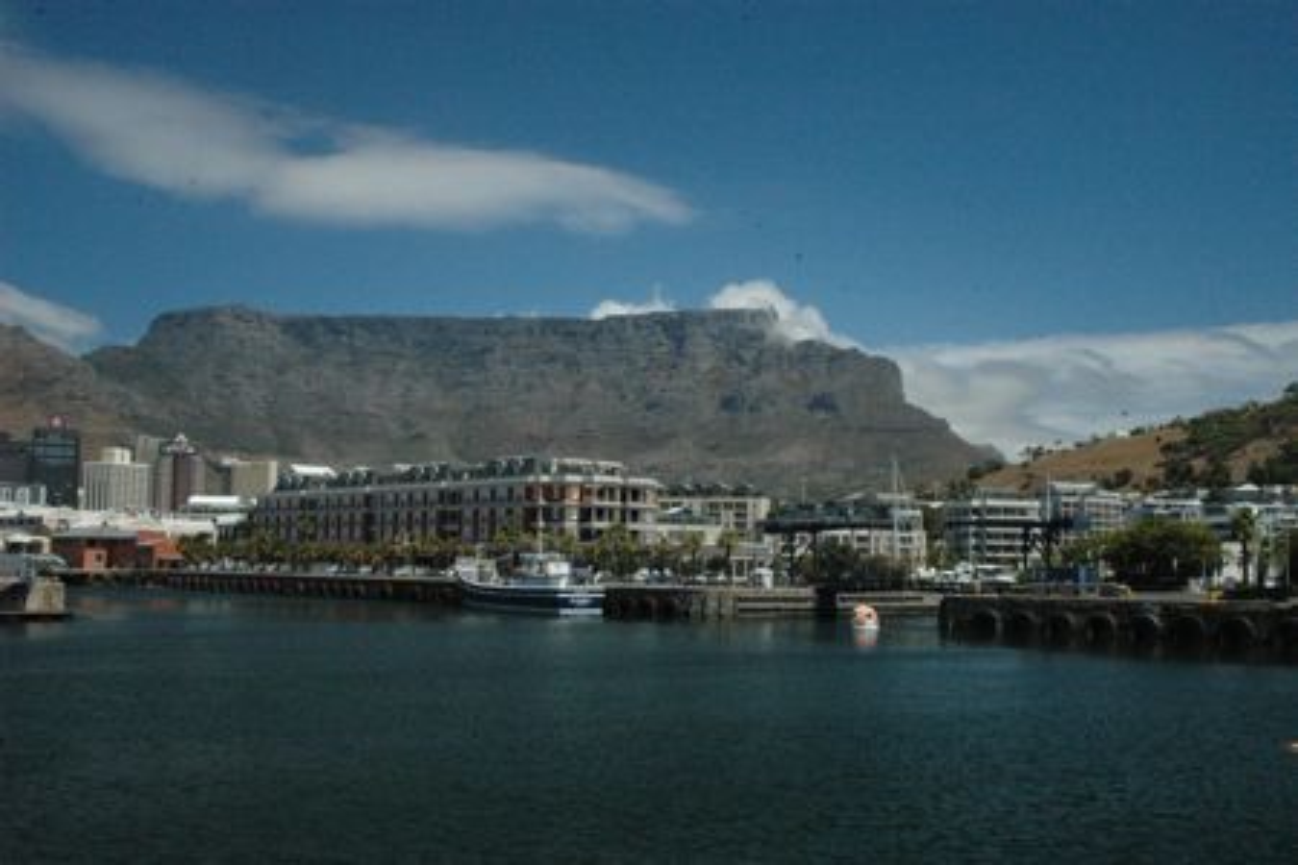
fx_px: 1460
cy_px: 432
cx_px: 649
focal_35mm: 40
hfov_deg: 47.9
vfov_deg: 33.0
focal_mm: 27
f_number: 25
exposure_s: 1/160
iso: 1600
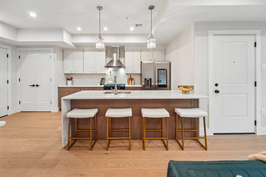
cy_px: 88
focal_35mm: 14
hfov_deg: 104.3
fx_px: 103
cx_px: 133
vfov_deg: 81.2
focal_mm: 14
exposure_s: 1/15
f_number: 7.1
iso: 500
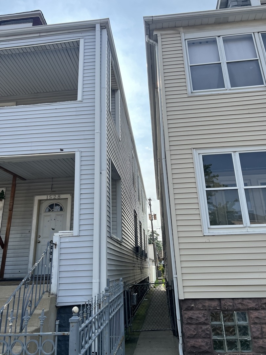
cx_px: 133
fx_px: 266
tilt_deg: +19.4
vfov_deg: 67.3
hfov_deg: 53.1
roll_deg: +0.9
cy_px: 178
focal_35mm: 26
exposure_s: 1/2457
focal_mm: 5.7
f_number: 1.5
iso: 50
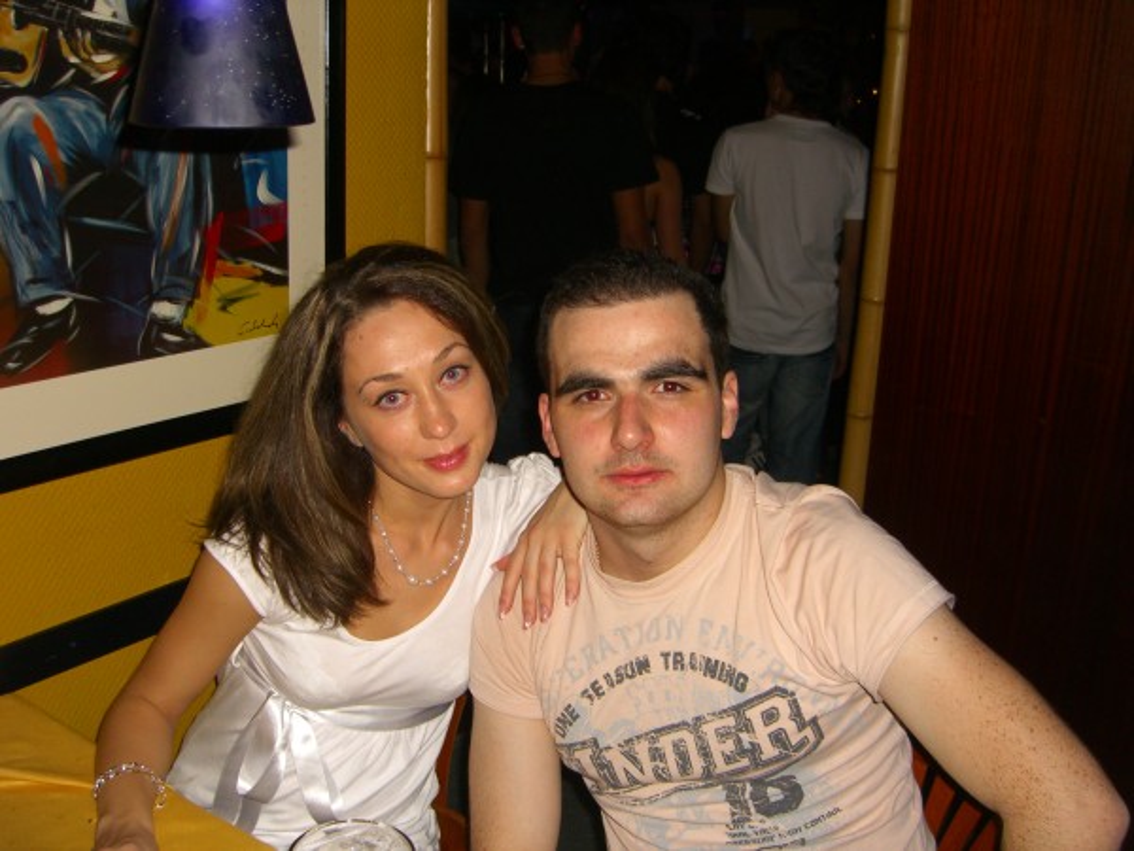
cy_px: 426
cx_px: 567
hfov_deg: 49.0
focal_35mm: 38
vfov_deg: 37.7
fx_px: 1245
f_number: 2.8
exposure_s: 1/60
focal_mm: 7.9
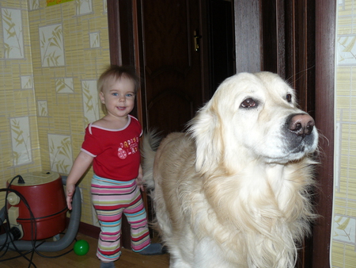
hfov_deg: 45.8
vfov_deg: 35.2
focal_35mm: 41
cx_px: 178
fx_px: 422
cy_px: 134
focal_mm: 6.8
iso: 100
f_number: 2.8
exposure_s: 1/30
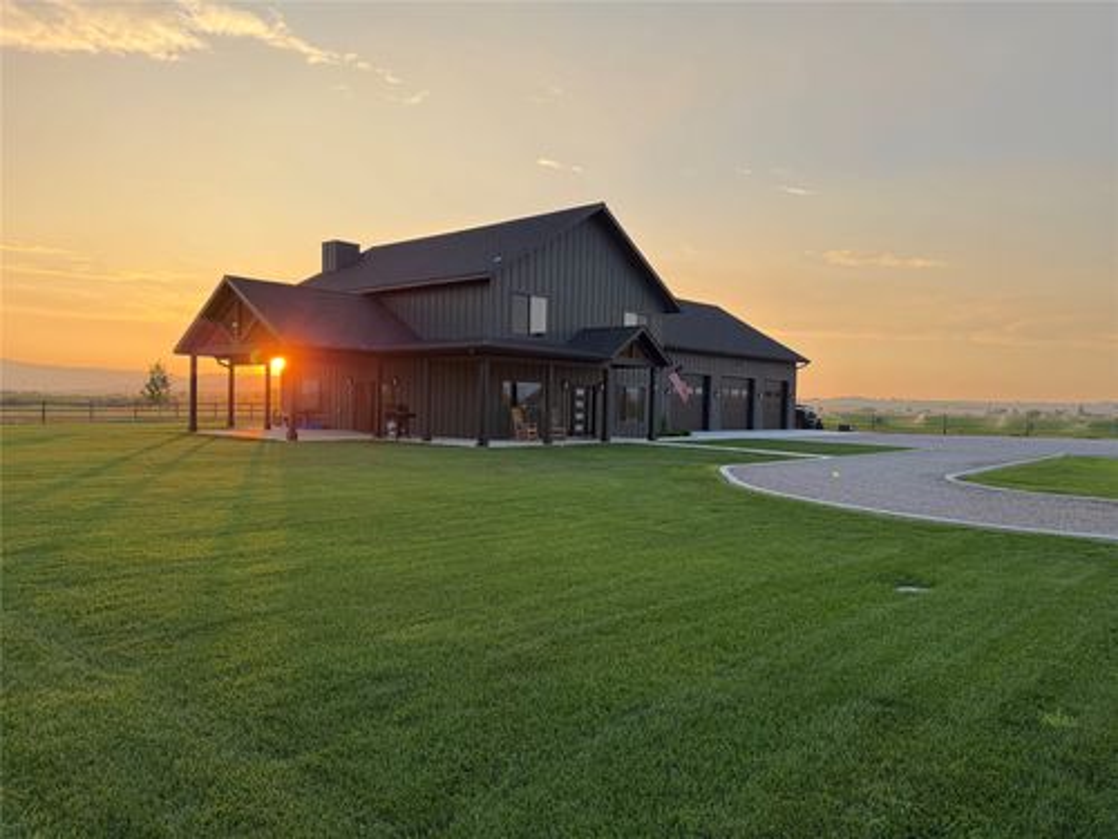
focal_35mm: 24
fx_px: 775
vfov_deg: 56.8
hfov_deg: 71.6
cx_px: 559
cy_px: 420
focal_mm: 6.76
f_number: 1.78
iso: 100
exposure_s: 1/627
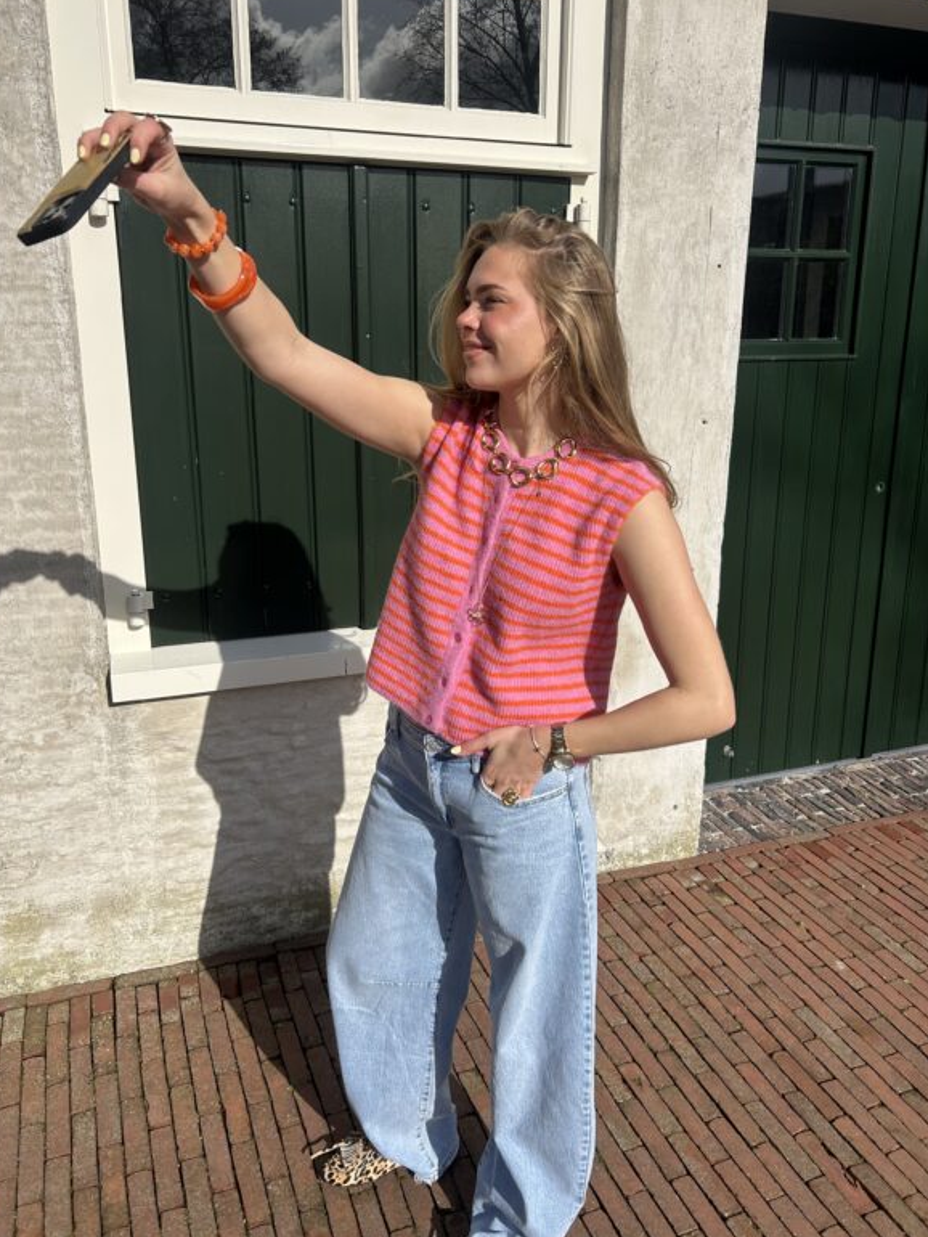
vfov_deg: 65.3
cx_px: 462
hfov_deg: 51.4
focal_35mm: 27
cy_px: 599
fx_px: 965
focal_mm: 5.7
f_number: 1.5
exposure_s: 1/8000
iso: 50
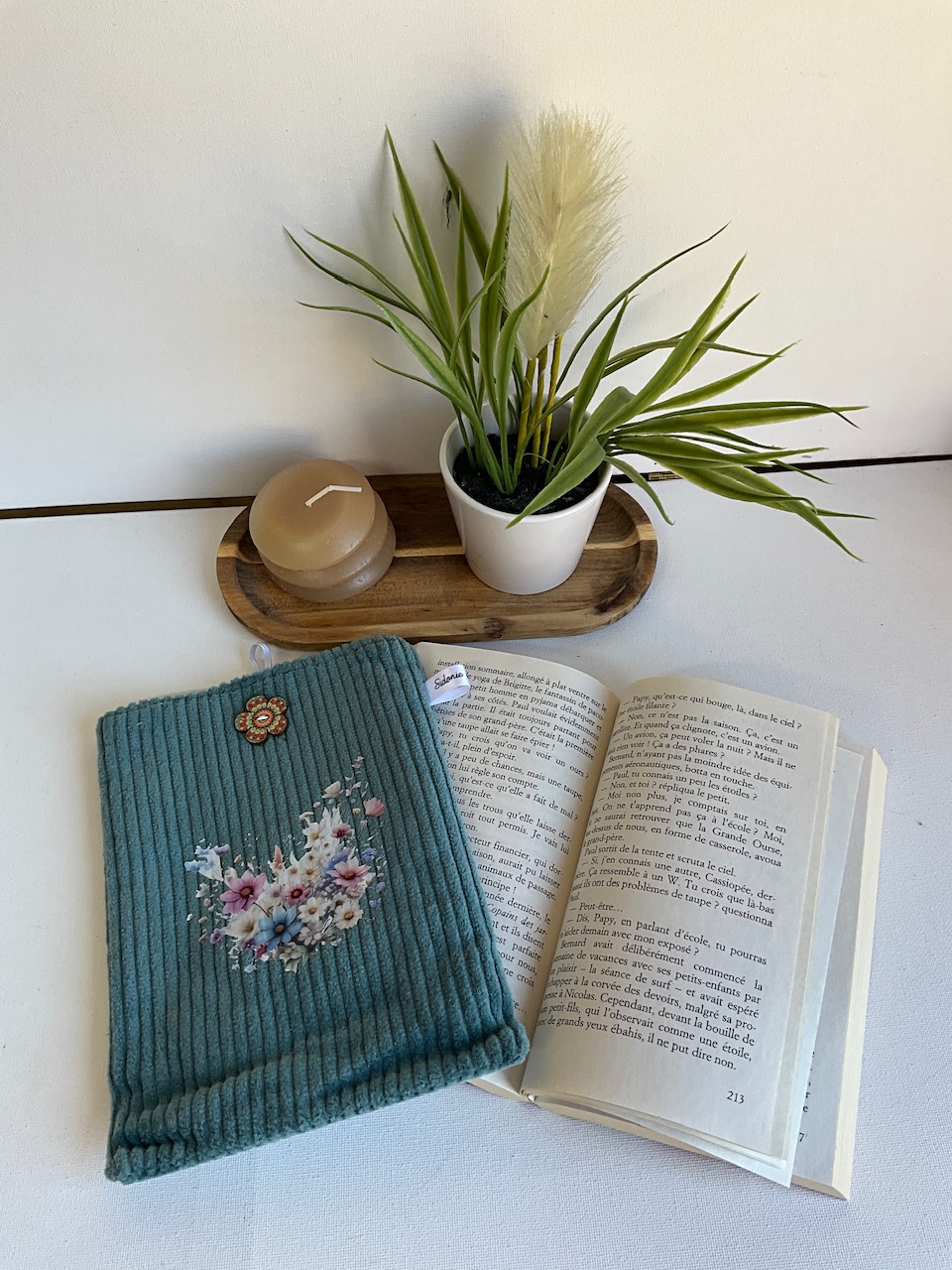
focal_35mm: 29
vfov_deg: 61.7
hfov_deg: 48.2
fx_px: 1063
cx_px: 476
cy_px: 635
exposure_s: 1/100
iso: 20
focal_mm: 3
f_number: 1.8
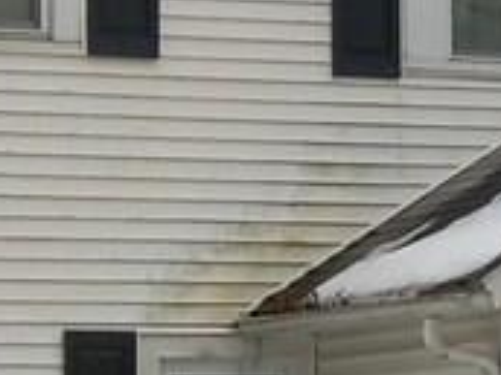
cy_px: 157
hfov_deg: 8.7
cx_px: 495
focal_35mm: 226
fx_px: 3271
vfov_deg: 6.6
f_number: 2.8
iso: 50
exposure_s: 1/210
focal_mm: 6.3
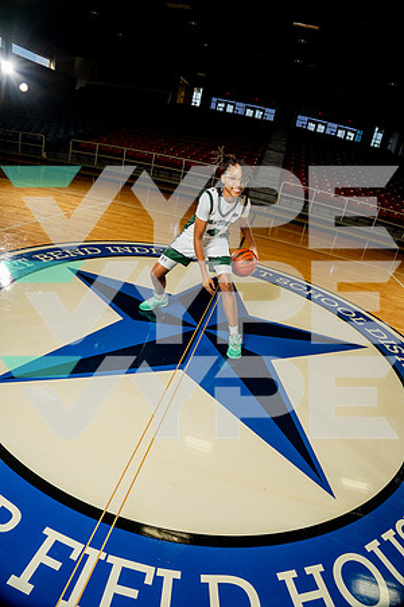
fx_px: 337
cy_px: 304
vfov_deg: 84.0
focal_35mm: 20
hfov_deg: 61.9
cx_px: 202
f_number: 5.6
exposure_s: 1/250
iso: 640
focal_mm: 20
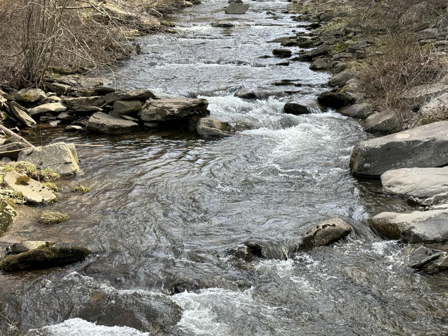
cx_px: 231
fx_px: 789
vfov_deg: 24.0
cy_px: 153
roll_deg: -0.2
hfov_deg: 31.7
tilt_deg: -14.9
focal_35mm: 61
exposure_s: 1/507
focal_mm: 6.76
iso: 64
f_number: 1.78
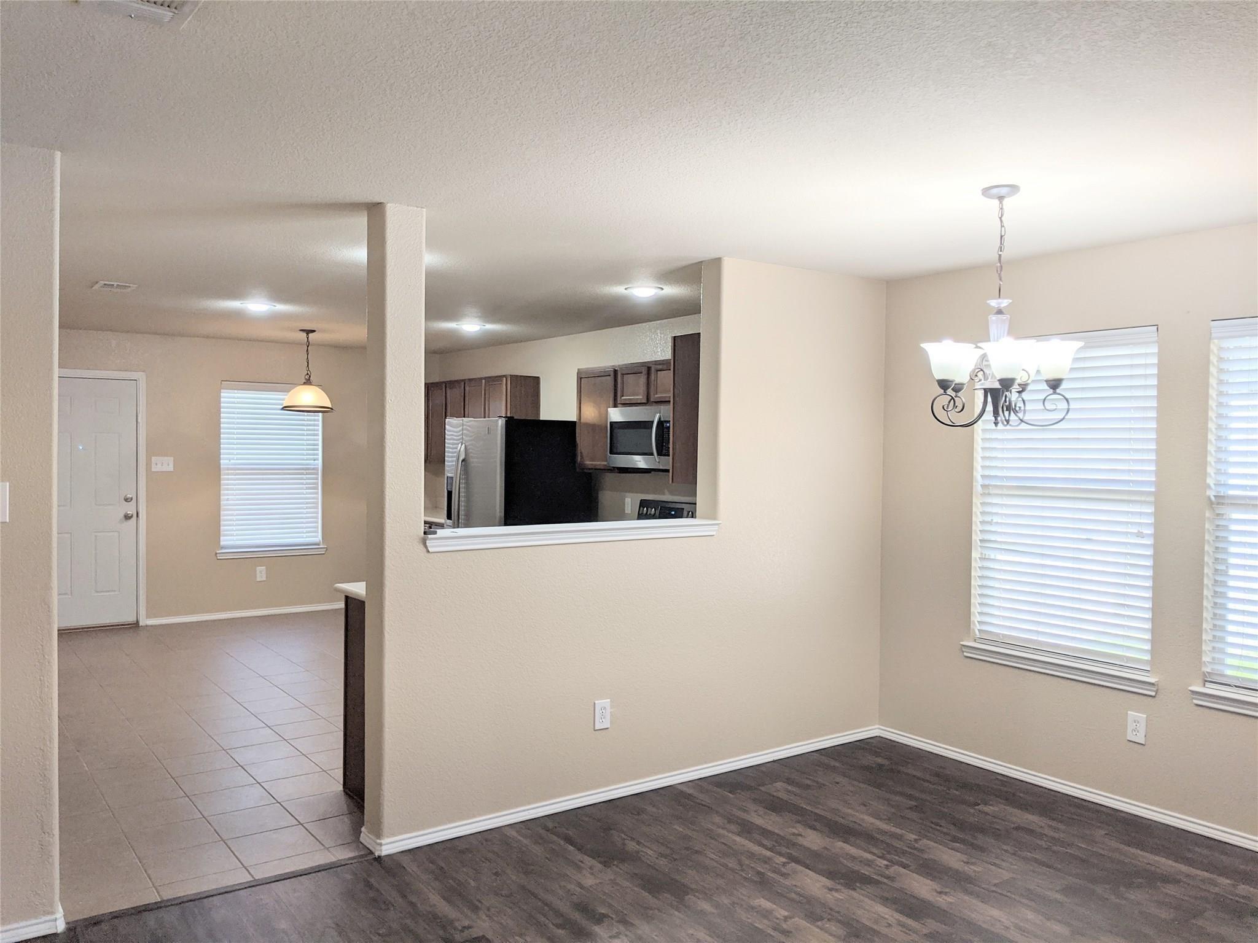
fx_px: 981
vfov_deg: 51.4
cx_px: 629
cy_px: 472
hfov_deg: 65.3
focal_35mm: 27
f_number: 1.8
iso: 44
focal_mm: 4.44
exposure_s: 1/234
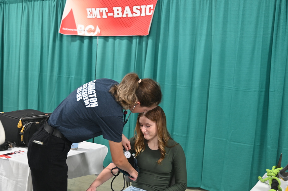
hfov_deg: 46.4
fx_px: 336
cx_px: 144
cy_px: 96
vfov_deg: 31.8
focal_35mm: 42
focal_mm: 42
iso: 1800
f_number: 2.8
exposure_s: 1/125
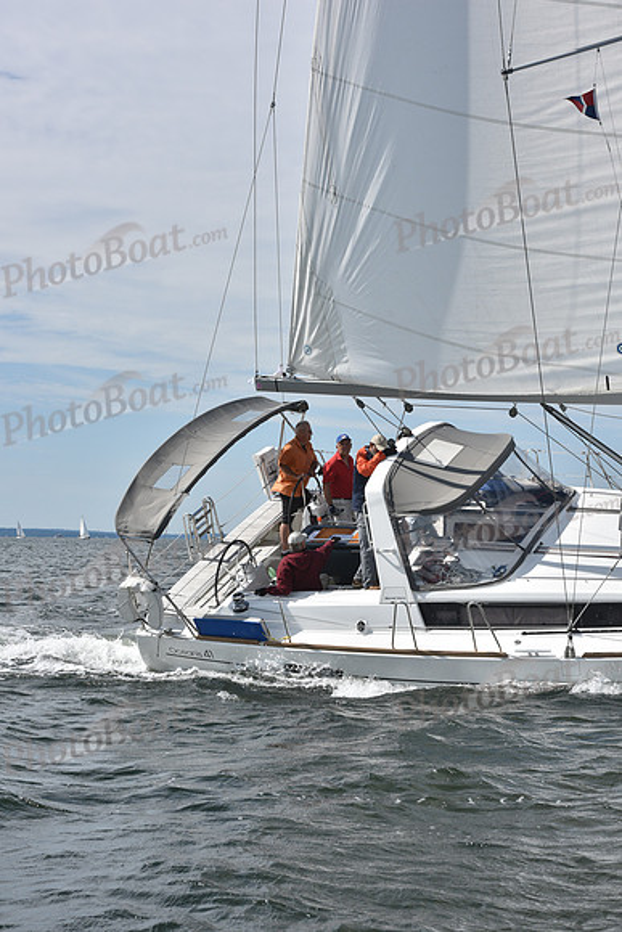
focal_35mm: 70
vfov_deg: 28.8
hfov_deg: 19.5
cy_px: 466
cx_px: 311
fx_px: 1813
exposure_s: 1/1000
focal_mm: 70
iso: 320
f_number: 11
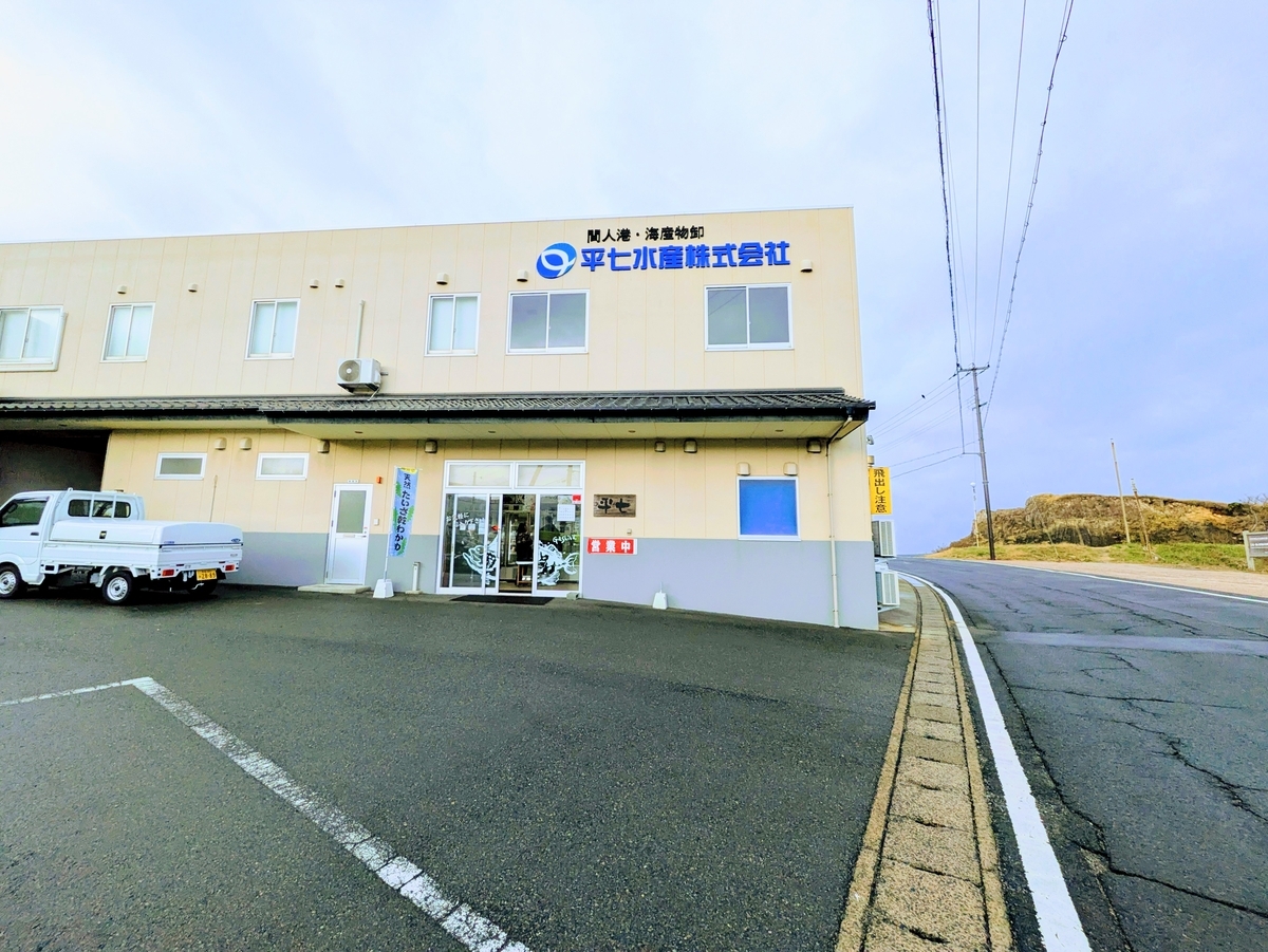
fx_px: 513
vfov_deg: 85.7
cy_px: 476
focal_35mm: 14
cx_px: 634
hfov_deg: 102.0
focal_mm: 1.83
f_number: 2.2
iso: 52
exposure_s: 1/925
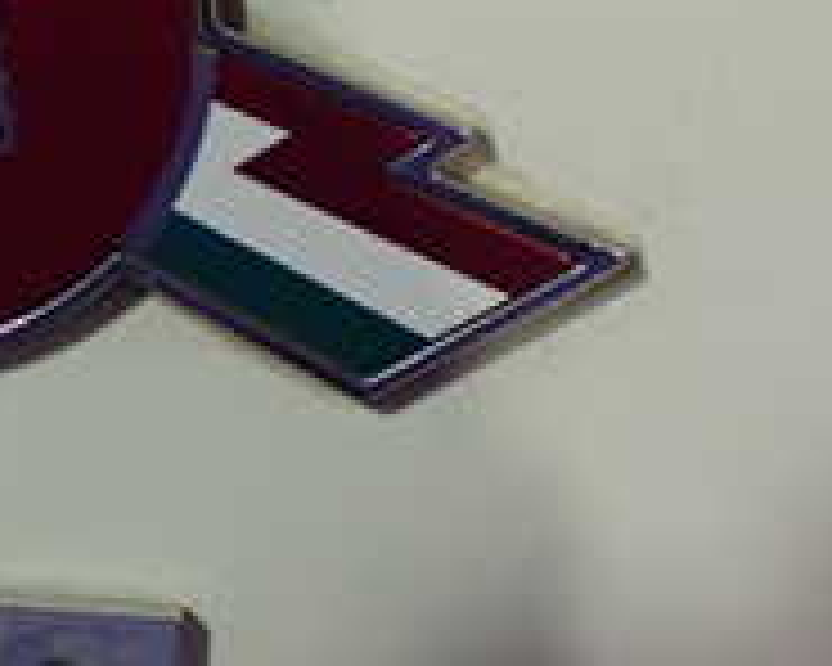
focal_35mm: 95
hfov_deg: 19.2
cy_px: 274
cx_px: -108
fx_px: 2339
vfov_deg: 16.2
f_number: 2.3
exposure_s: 1/100
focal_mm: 5.4
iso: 800
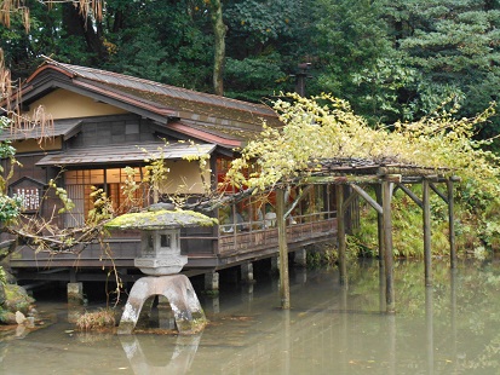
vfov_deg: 26.1
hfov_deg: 34.3
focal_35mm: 56
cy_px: 188
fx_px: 809
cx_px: 250
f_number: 4.9
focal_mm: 10
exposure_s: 1/30
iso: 400
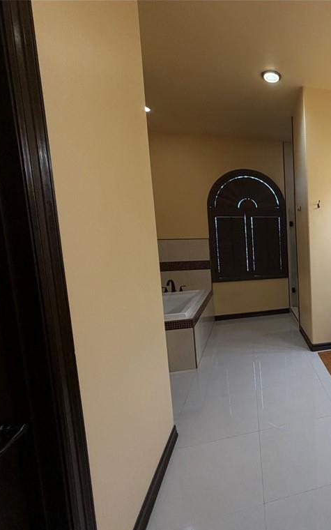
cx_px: 335
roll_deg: +1.3
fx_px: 289
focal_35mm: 20
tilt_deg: -6.7
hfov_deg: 48.4
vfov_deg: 85.1
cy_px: 267
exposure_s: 1/120
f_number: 2.2
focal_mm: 2.22
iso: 200
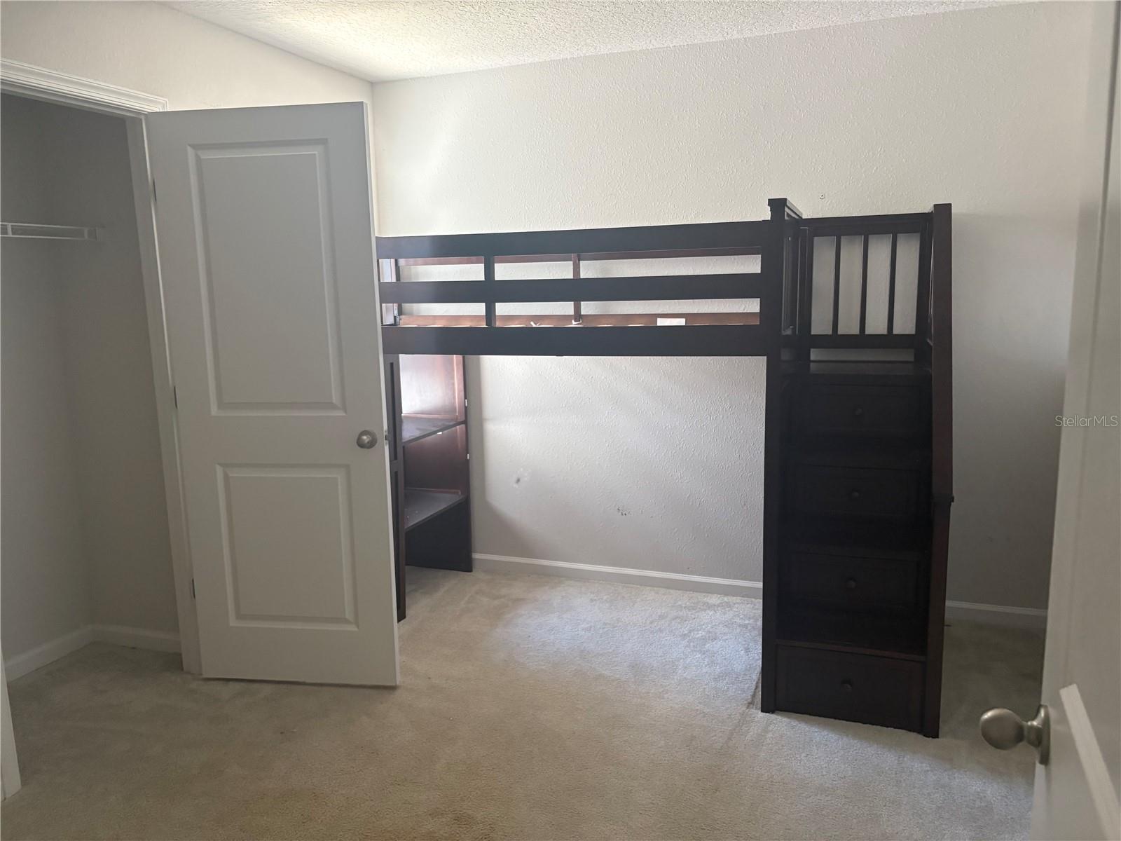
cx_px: 560
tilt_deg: -8.4
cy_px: 420
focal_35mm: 26
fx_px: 842
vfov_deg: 53.1
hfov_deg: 67.3
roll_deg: +2.0
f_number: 1.6
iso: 200
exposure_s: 1/60
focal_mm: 5.96
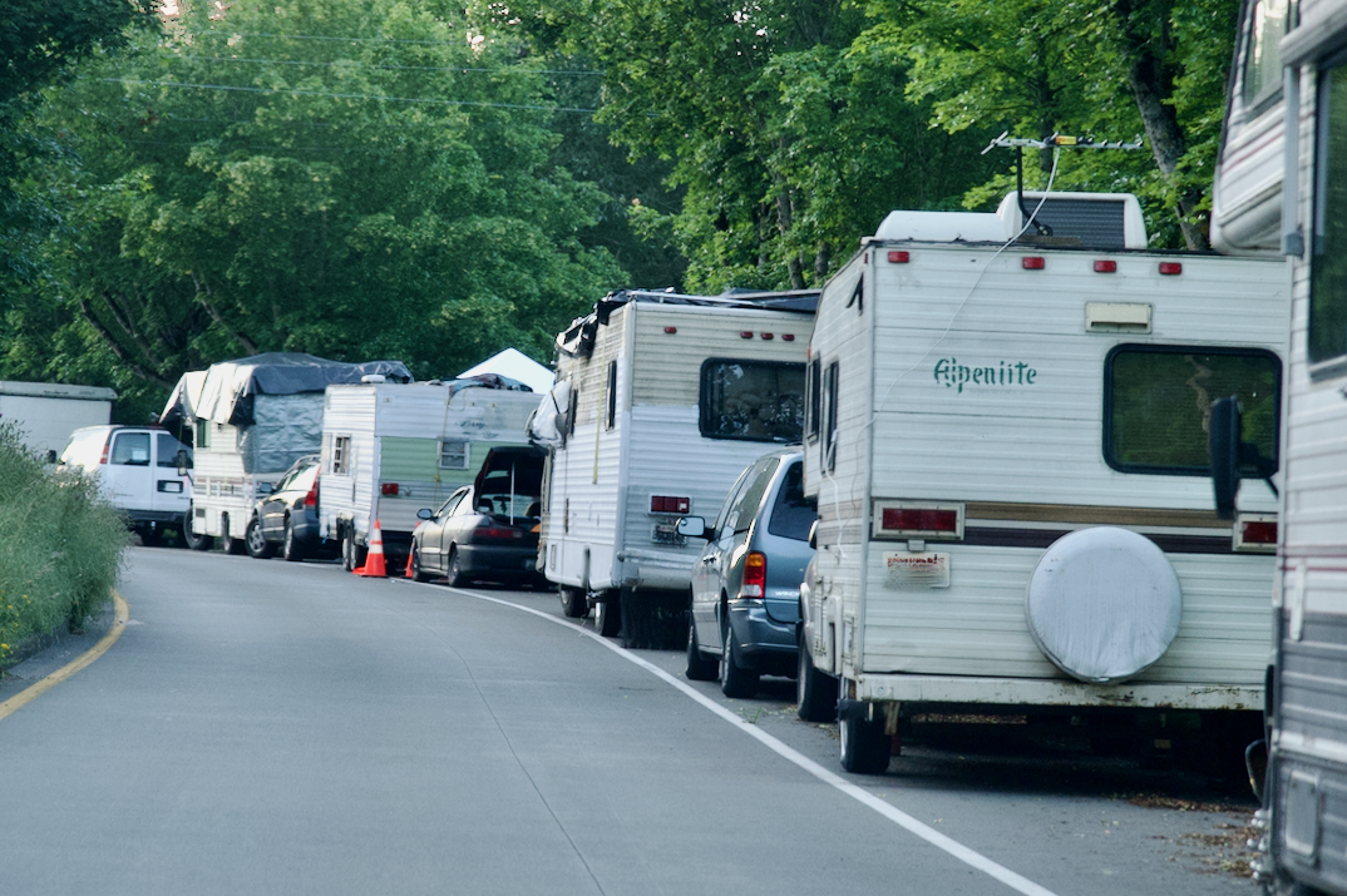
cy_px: 441
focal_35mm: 143
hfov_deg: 14.4
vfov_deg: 9.6
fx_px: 5348
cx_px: 612
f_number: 5.6
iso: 2500
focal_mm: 120
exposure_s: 1/500
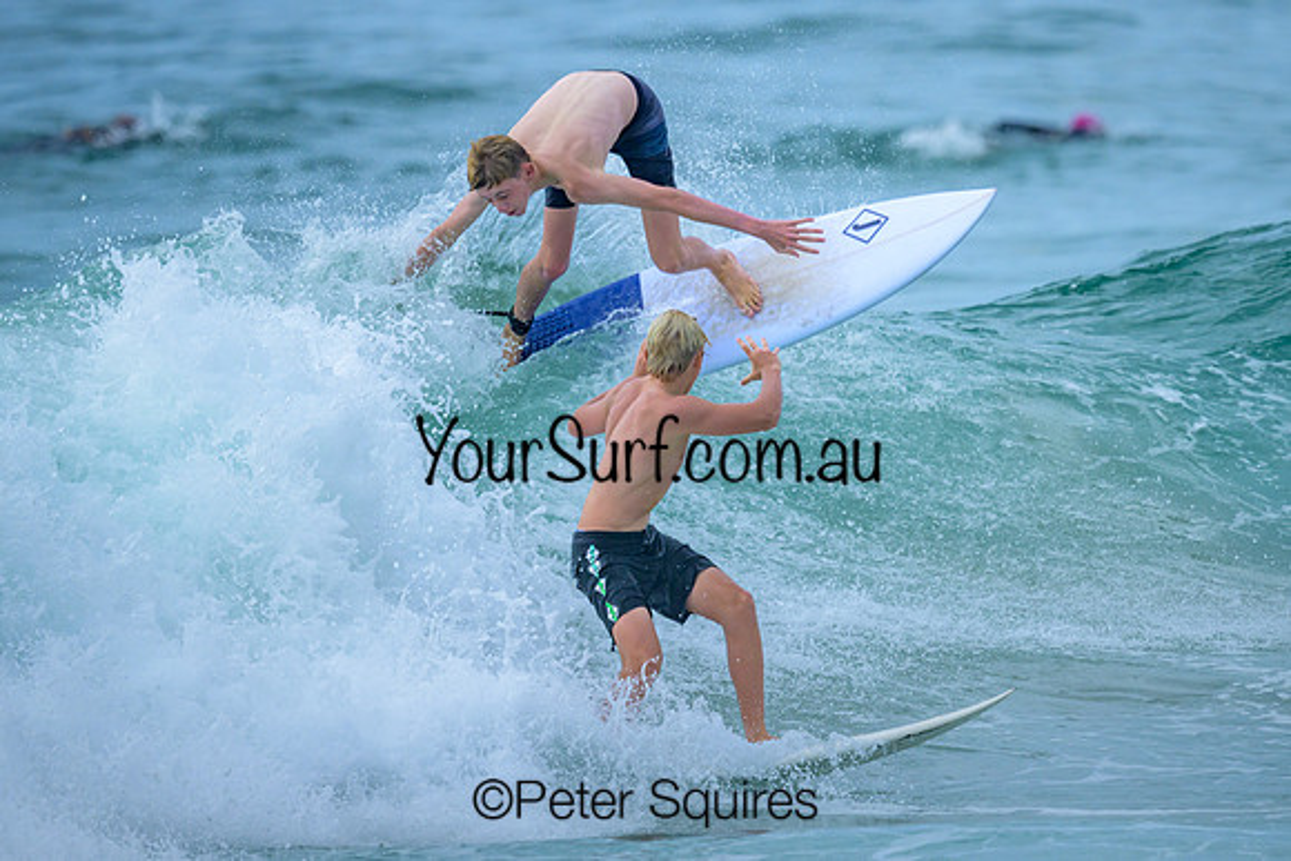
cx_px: 714
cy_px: 284
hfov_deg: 1.9
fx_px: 38487
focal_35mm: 1073
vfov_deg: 1.3
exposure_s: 1/3200
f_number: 6.3
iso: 360
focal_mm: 800
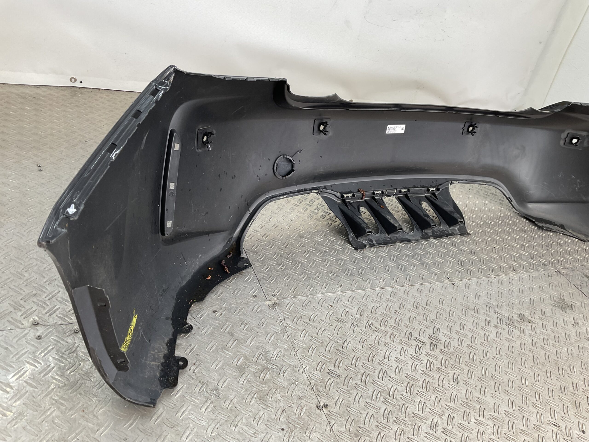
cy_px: 221
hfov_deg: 61.7
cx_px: 294
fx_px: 493
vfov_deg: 48.2
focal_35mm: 29
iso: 25
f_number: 1.8
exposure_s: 1/120
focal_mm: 3
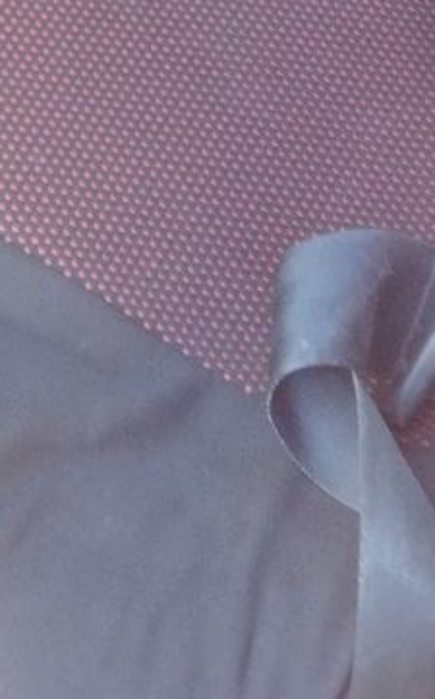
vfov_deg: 14.3
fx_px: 2414
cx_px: -8
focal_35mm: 127
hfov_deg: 10.2
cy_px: -606
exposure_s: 1/50
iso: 110
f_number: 1.79
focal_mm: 4.71
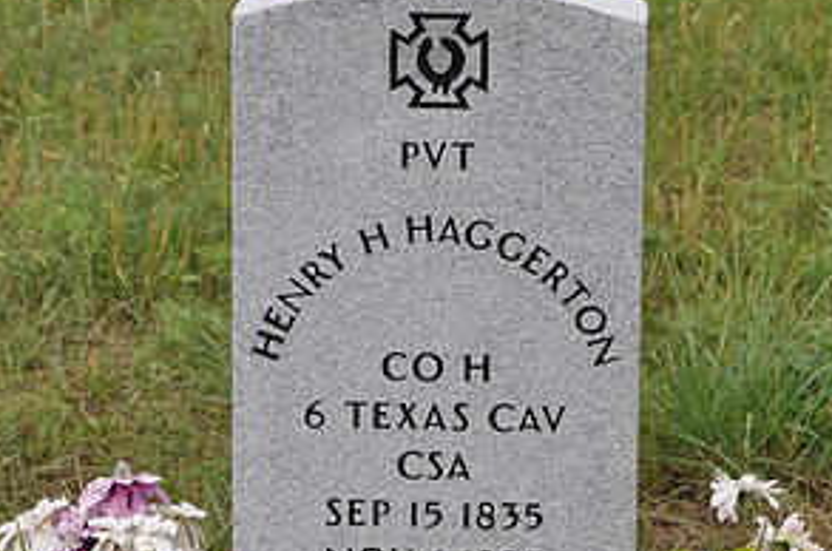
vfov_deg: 7.0
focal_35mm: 196
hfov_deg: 10.5
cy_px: 345
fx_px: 4520
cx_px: 457
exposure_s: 1/200
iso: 200
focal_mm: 66
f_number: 7.1
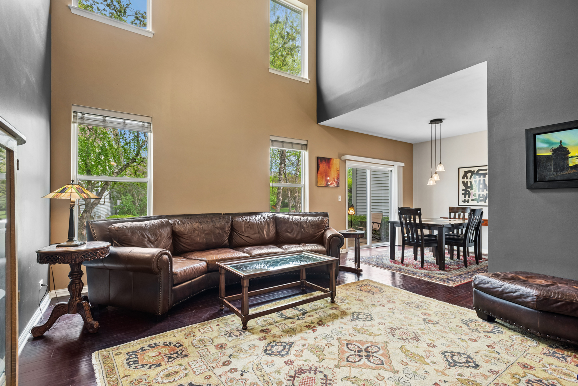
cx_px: 289
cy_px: 193
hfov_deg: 93.3
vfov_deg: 70.5
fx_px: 273
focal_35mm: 17
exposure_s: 1/13
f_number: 8
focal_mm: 17
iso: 400
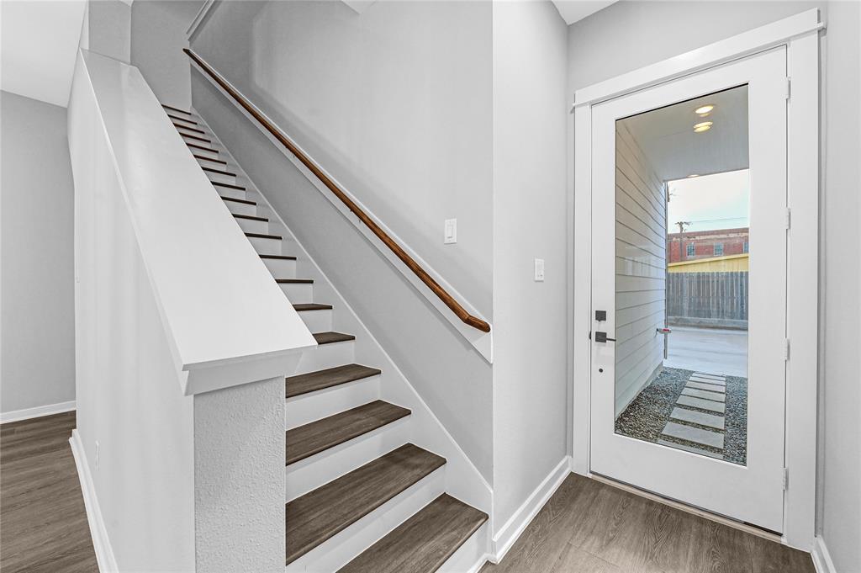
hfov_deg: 104.3
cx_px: 430
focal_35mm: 14
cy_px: 286
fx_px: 335
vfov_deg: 81.1
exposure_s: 1/20
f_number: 8
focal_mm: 14
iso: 800
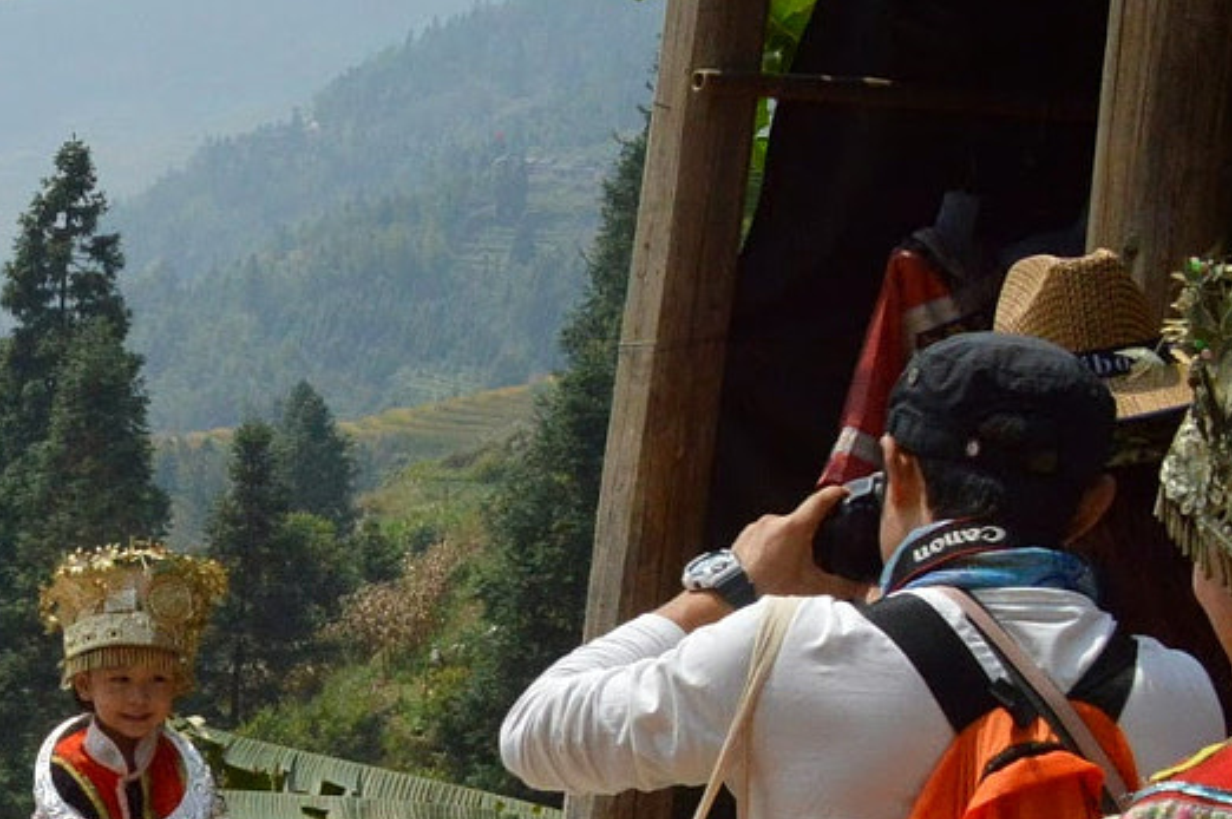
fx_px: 3145
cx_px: -397
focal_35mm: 92
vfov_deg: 14.8
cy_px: 590
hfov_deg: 20.2
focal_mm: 20
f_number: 8
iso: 1000
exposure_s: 1/4000
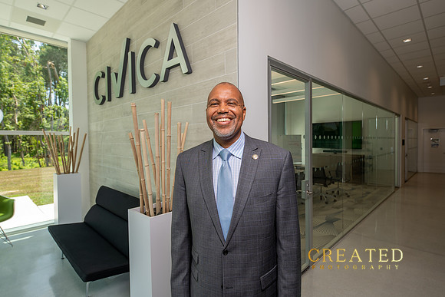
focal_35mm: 19
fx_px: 235
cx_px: 222
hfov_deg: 86.9
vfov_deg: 64.6
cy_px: 148
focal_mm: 19
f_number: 4.5
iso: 64
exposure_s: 1/100
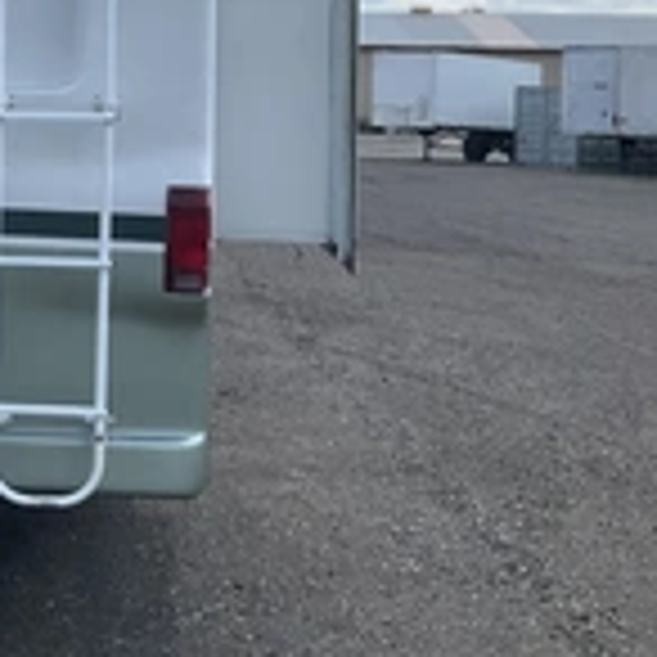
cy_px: 50
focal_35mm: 70
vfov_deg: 23.9
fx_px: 1503
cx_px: -108
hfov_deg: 22.9
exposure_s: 1/1848
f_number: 1.8
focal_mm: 3
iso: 25
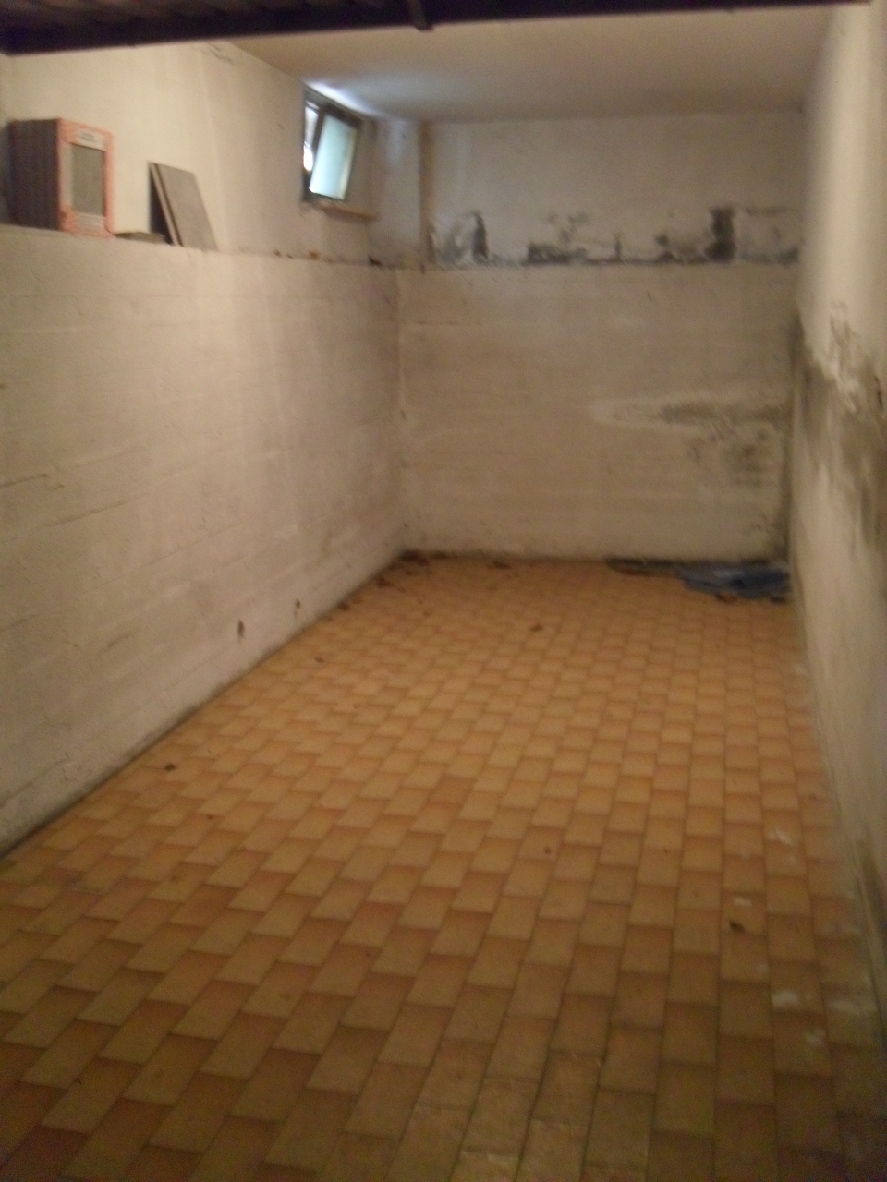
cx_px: 444
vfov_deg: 52.6
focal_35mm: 35
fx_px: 1196
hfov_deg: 40.7
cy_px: 591
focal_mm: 6.2
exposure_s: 1/15
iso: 400
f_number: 2.8
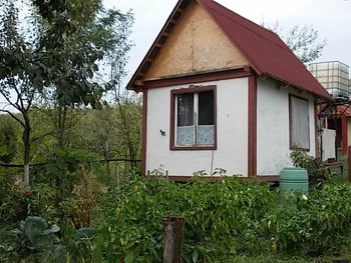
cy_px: 132
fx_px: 436
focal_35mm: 43
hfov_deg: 43.8
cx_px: 176
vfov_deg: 33.6
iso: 80
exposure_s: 1/100
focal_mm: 6.1
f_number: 3.3
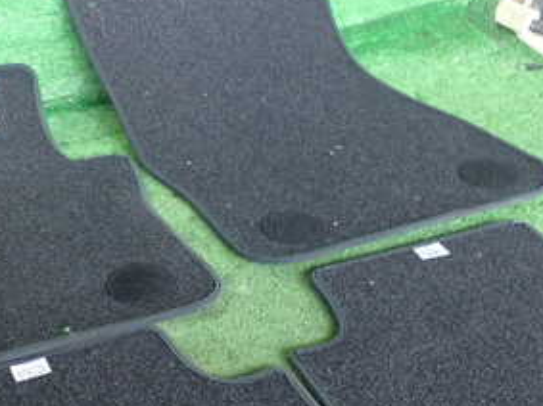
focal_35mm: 53
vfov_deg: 27.0
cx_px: 184
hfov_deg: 35.9
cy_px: 326
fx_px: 831
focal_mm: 4.5
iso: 250
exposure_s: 1/30
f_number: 2
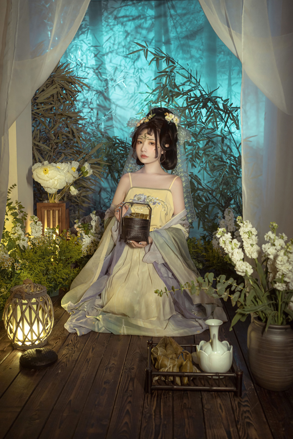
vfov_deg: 54.4
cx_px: 146
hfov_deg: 37.9
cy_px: 220
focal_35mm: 35
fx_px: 427
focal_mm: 35
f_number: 3.5
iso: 640
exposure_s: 1/60
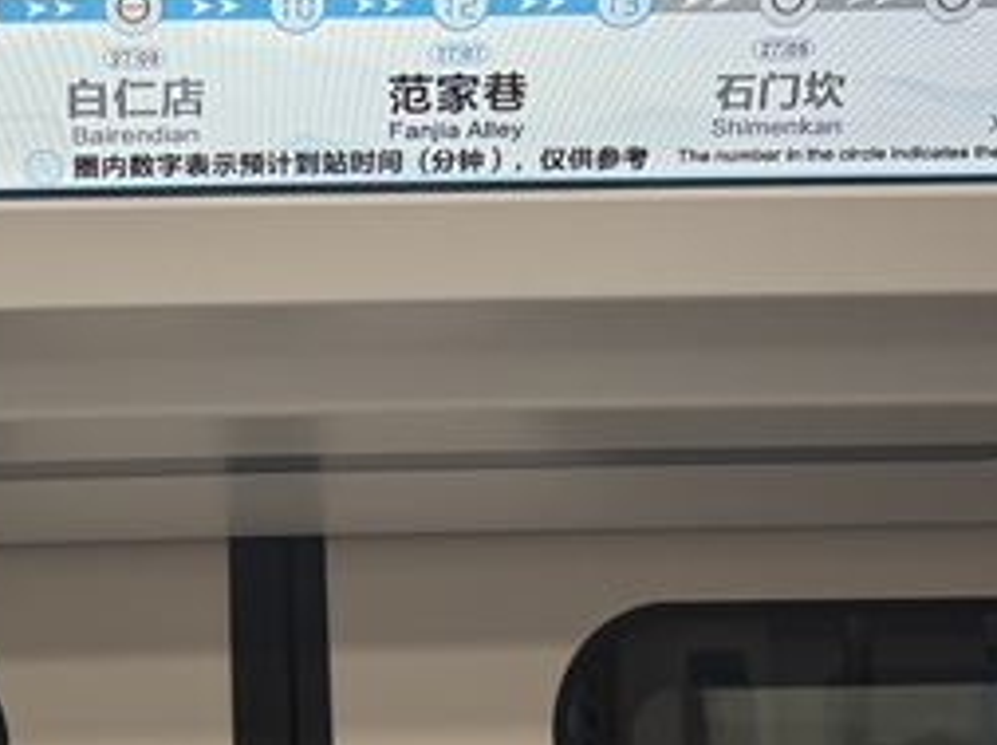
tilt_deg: +23.1
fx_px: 2186
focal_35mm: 76
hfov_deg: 25.4
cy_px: 122
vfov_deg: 19.1
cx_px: 256
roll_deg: +1.8
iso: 64
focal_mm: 6.76
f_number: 1.78
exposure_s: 1/121
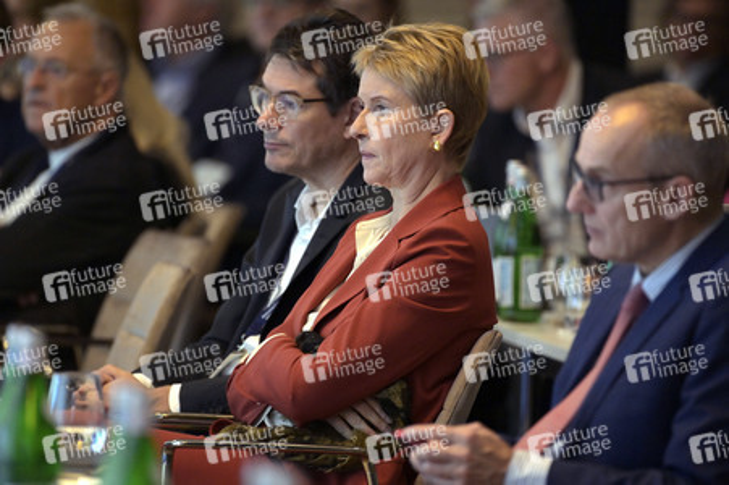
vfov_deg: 2.7
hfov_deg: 4.1
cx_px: 364
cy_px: 242
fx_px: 10117
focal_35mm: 500
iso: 8000
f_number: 5.6
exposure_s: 1/250
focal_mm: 500
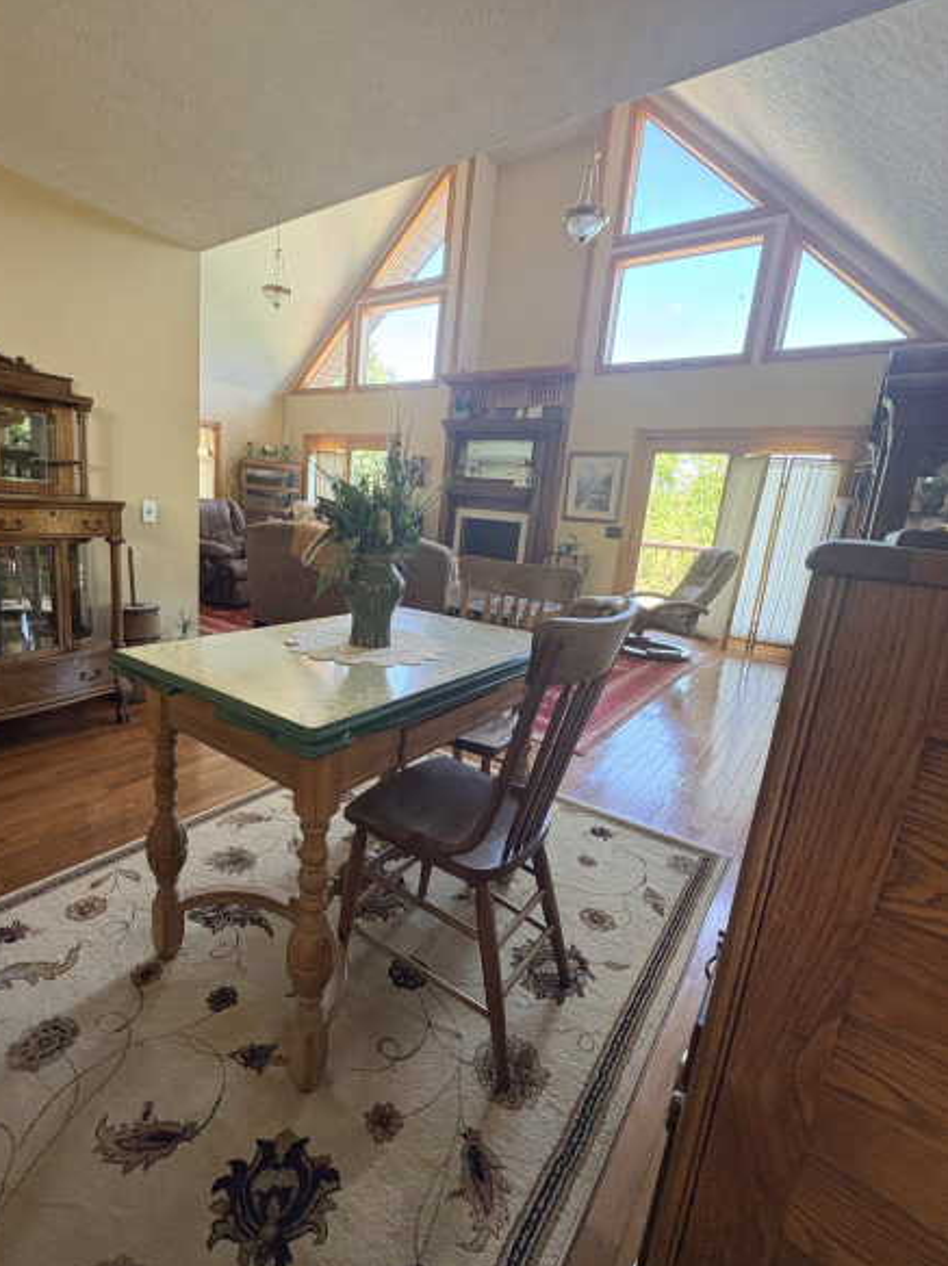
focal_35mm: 16
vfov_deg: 94.5
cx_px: 408
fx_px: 585
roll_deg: -4.8
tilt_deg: -11.8
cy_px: 628
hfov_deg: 77.6
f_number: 2.2
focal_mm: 2.22
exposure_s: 1/60
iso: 250
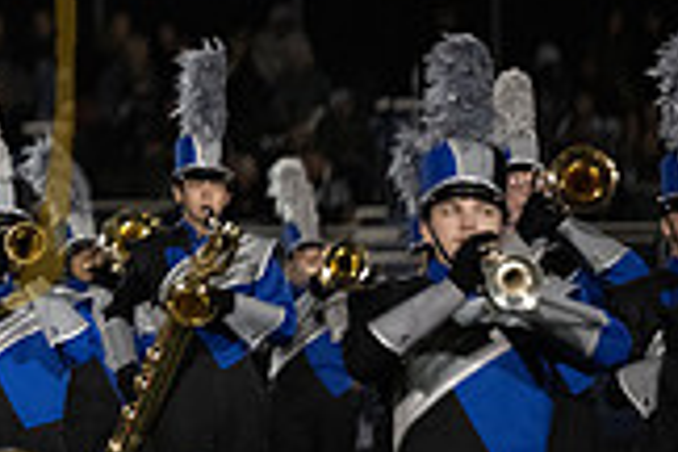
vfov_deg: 2.6
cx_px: -448
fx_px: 9774
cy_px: 140
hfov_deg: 3.9
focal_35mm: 519
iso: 5000
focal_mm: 145
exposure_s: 1/1250
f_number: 2.8
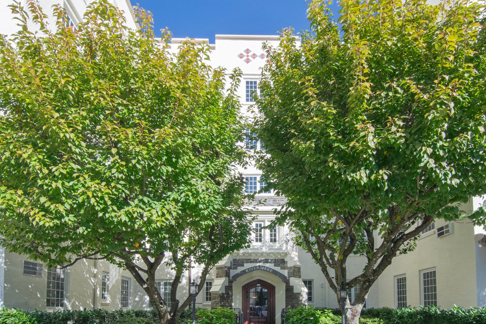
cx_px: 253
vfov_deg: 65.7
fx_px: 251
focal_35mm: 19
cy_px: 173
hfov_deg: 88.2
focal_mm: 11
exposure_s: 1/320
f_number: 14
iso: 640
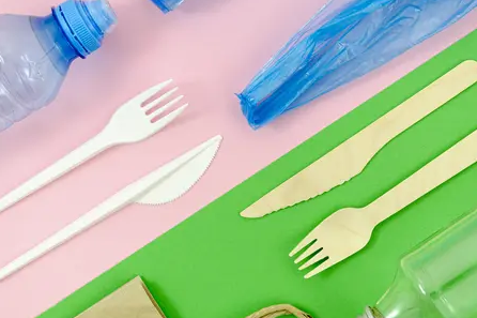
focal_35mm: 71
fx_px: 936
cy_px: 179
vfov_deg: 19.3
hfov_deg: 28.6
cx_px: 250
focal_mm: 35
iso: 100
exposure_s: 1/40
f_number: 5.6
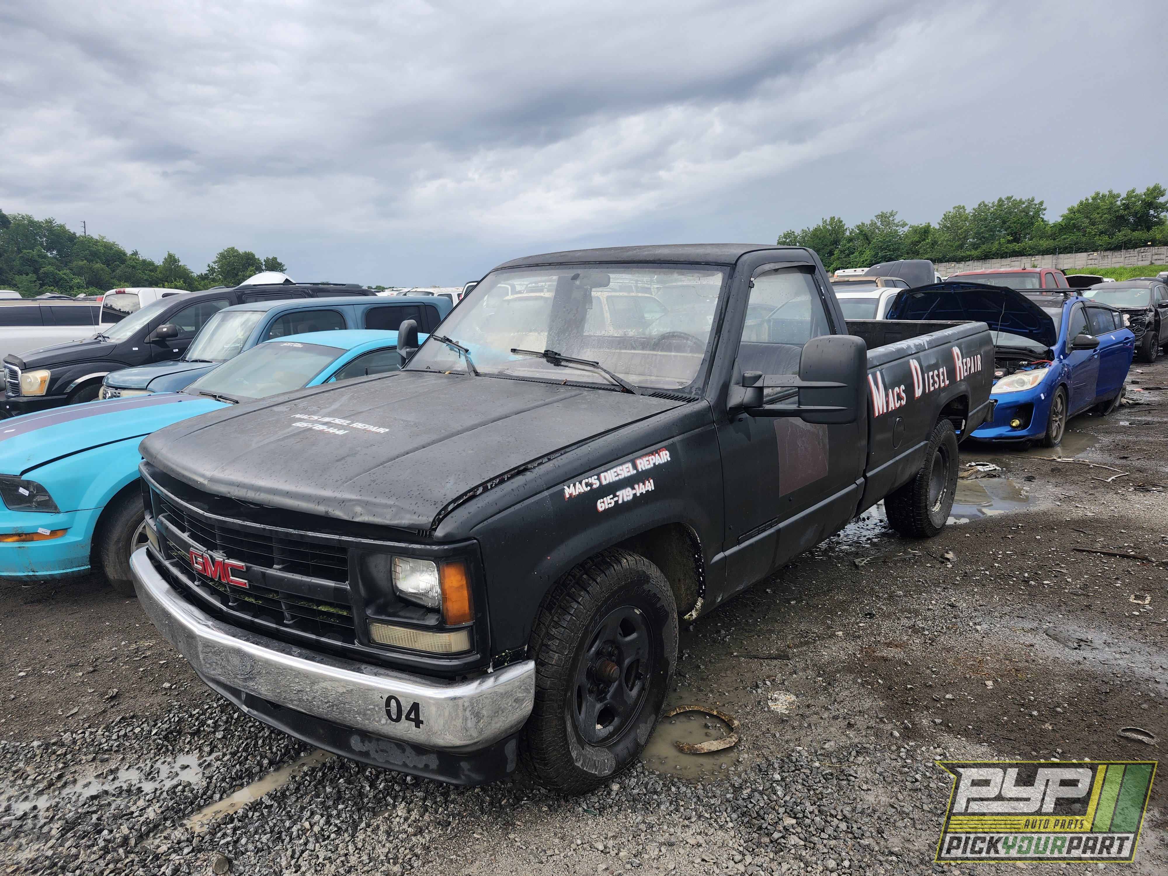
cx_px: 584
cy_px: 438
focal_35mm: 23
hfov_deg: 73.9
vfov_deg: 58.9
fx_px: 776
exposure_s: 1/341
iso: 25
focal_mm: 5.54
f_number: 1.8
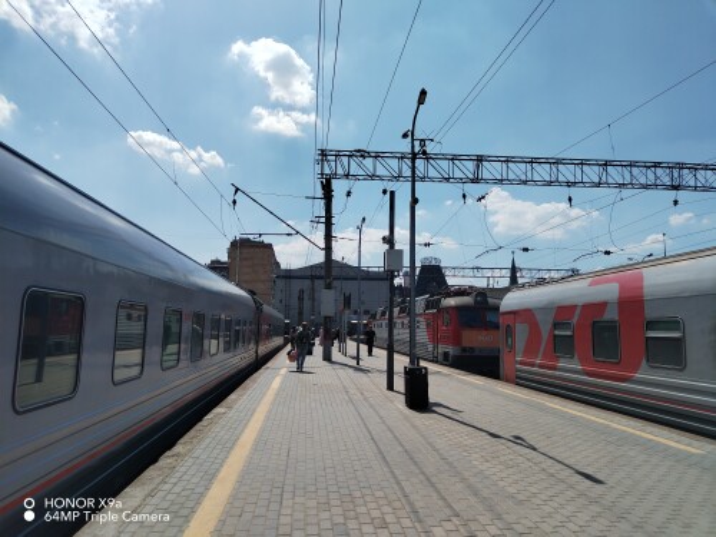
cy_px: 268
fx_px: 538
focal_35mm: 26
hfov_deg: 67.3
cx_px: 358
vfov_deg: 53.1
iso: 100
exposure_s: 1/2932
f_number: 1.8
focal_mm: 4.75
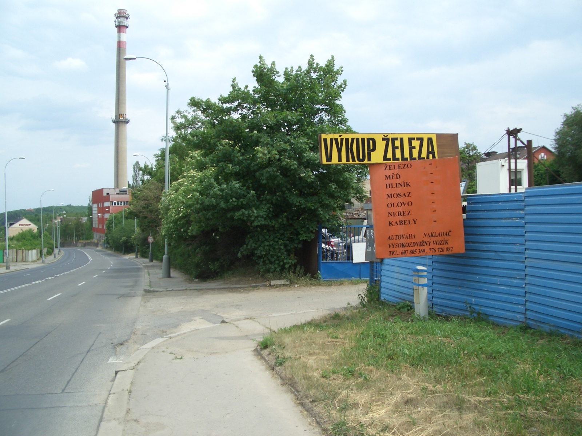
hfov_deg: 52.6
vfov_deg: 40.7
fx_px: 588
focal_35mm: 35
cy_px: 218
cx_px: 291
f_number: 4.3
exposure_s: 1/400
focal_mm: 5.8
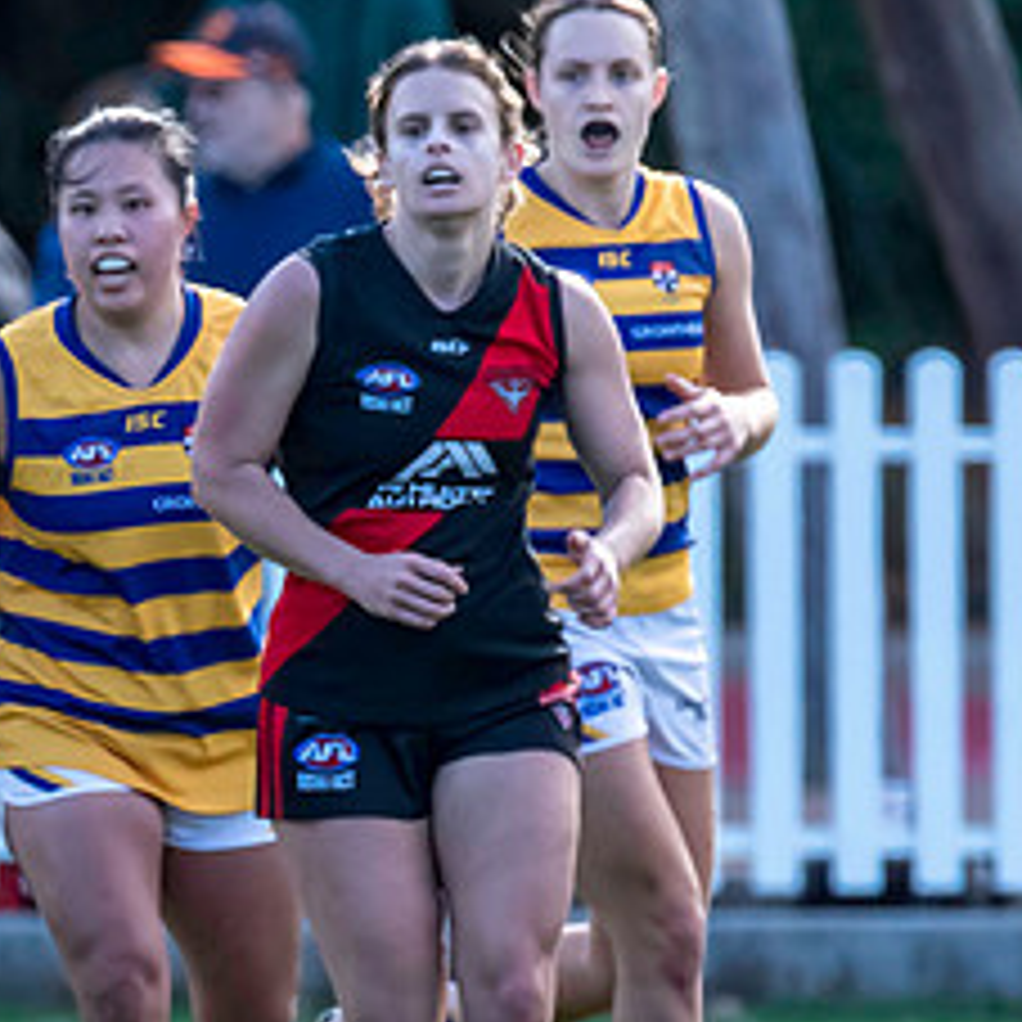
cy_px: 1152
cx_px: -434
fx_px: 74621
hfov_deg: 0.8
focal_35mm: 2234
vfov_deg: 0.8
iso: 1600
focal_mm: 600
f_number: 6.3
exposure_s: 1/1600
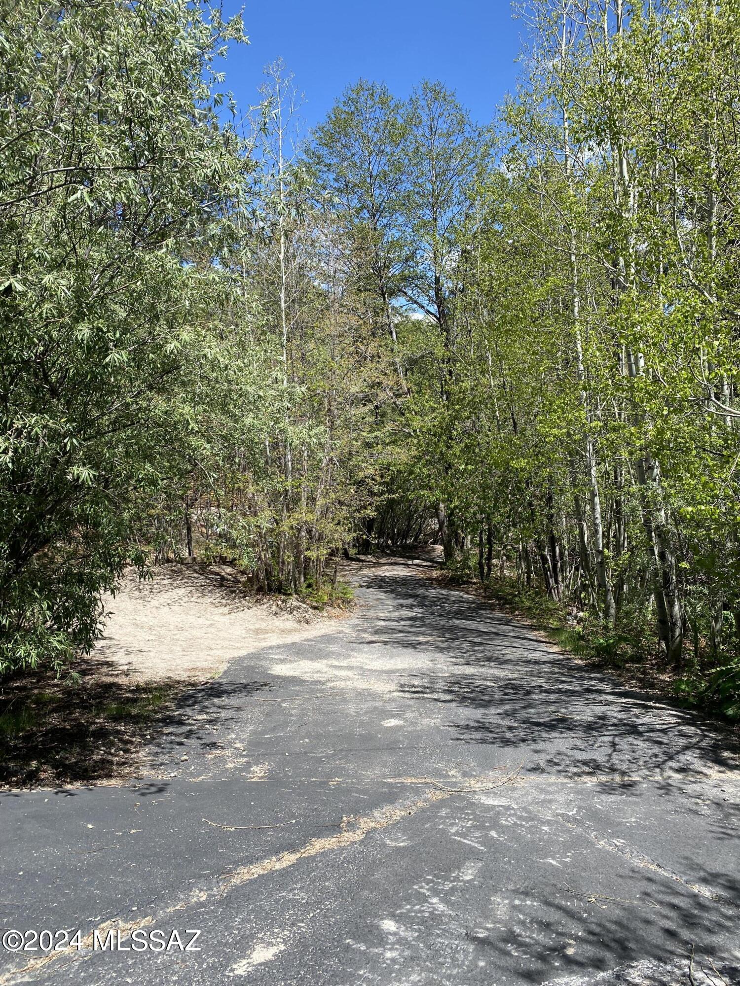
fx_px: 741
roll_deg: +1.9
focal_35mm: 26
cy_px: 493
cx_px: 370
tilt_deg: -4.2
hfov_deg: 53.1
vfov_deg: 67.3
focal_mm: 4.25
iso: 32
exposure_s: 1/1543
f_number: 1.8
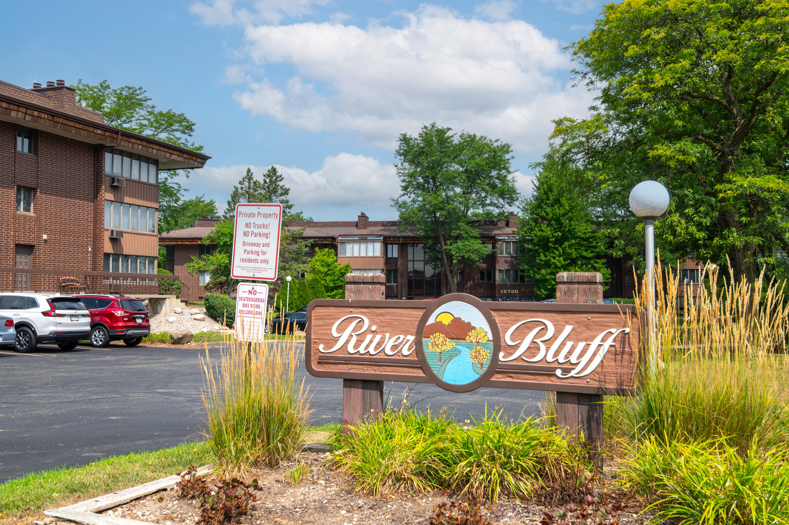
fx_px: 788
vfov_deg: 36.8
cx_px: 394
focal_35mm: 36
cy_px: 262
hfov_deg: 53.2
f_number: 8
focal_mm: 24
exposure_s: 1/1000
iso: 320
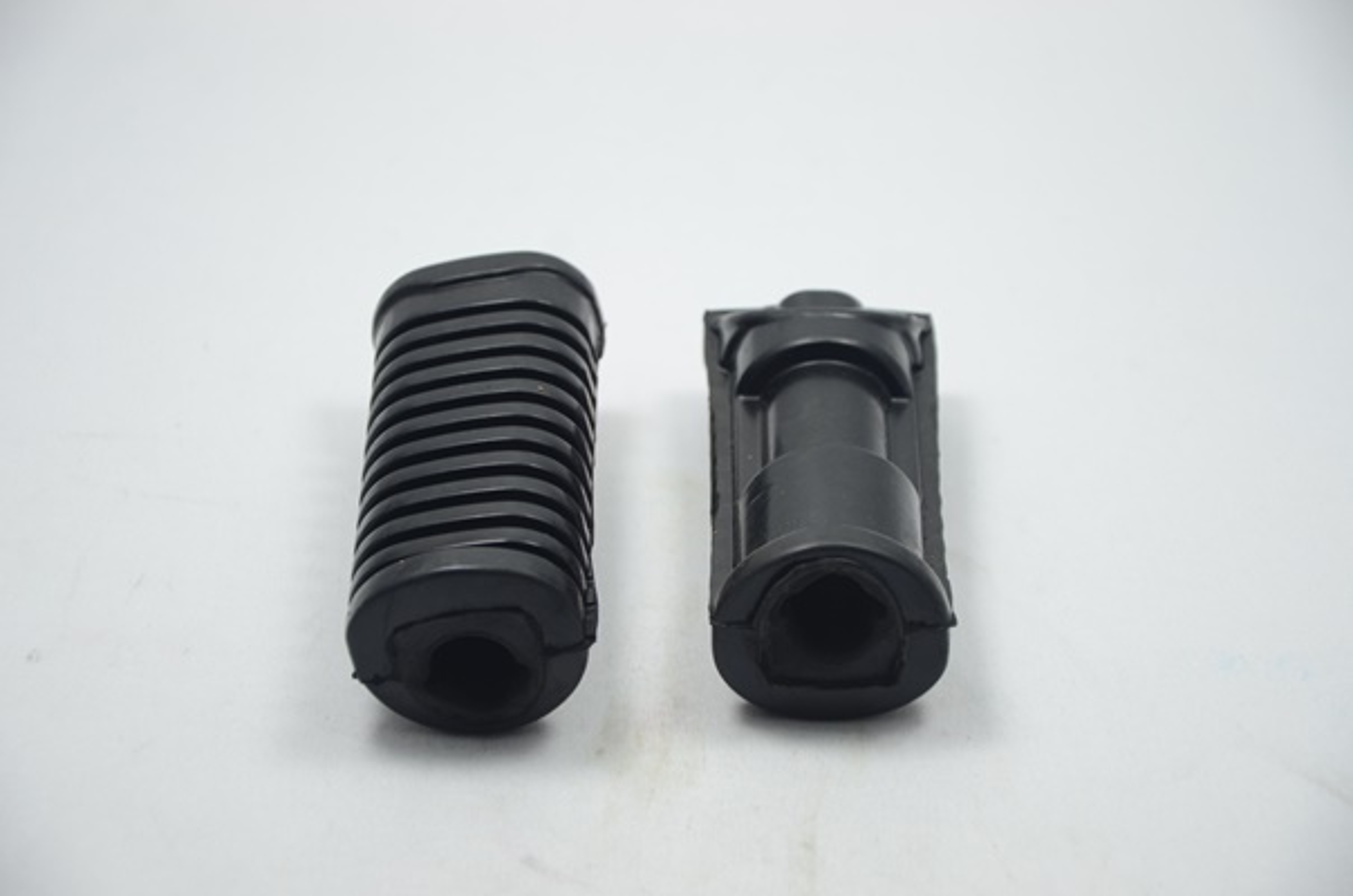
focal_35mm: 112
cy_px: 448
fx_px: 4219
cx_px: 676
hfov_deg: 18.2
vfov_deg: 12.1
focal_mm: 75
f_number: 5.3
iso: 160
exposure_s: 1/50
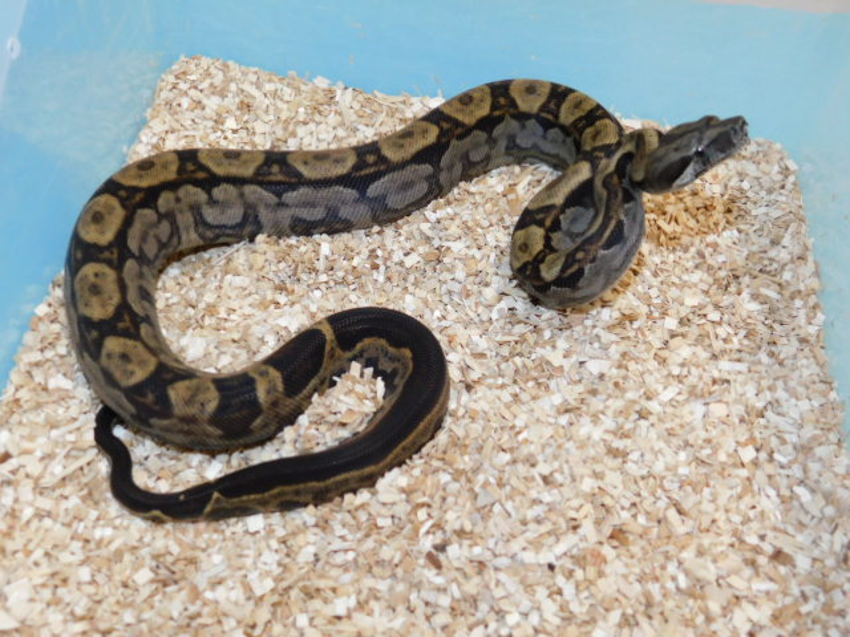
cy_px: 318
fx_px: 982
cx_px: 425
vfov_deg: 36.0
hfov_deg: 46.8
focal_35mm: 40
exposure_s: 1/30
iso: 200
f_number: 3.6
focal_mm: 7.1
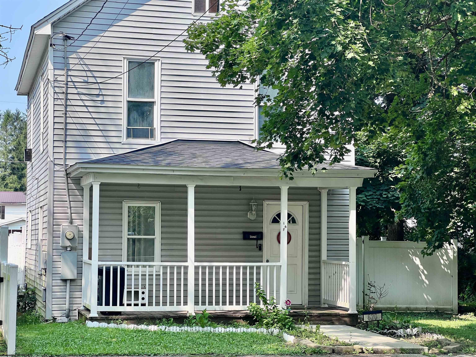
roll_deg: -0.4
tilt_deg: +4.4
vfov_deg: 19.1
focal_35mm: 77
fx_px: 1059
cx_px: 238
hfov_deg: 25.3
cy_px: 178
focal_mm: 9
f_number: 2.8
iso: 32
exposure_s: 1/348
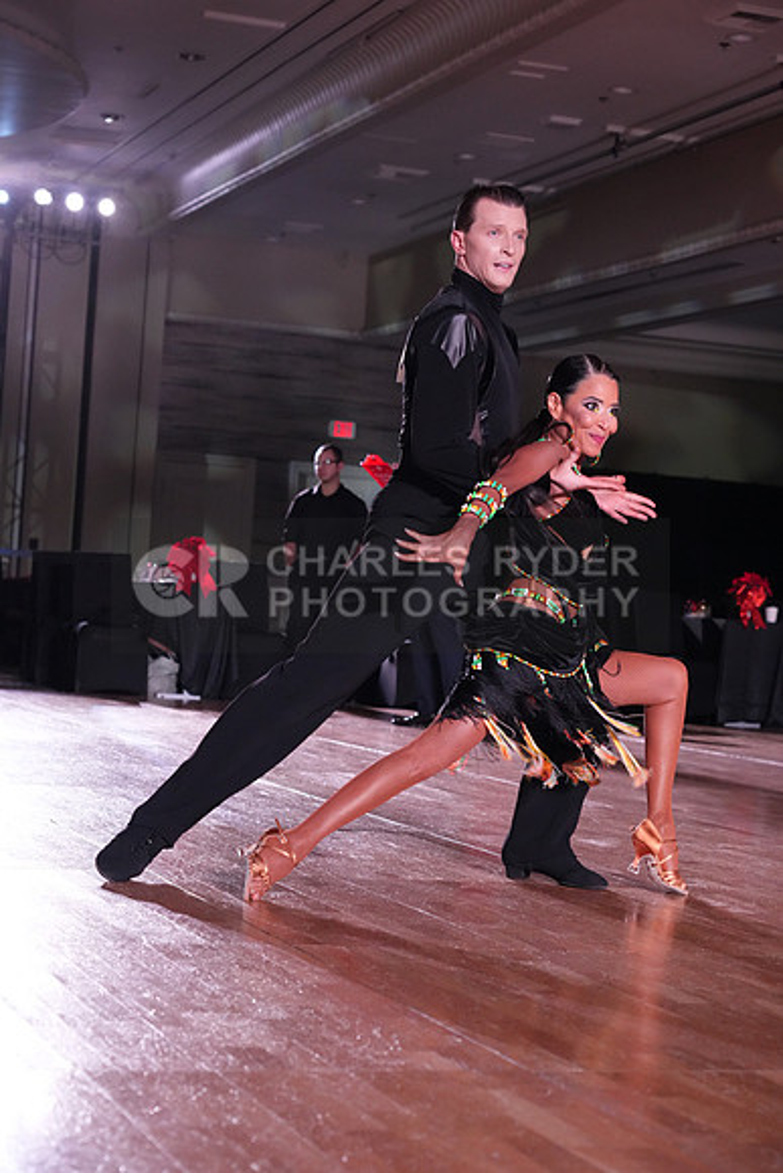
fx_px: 2217
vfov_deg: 29.6
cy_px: 586
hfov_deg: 20.0
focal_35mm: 68
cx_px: 392
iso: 5000
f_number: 5
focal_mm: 68
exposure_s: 1/320
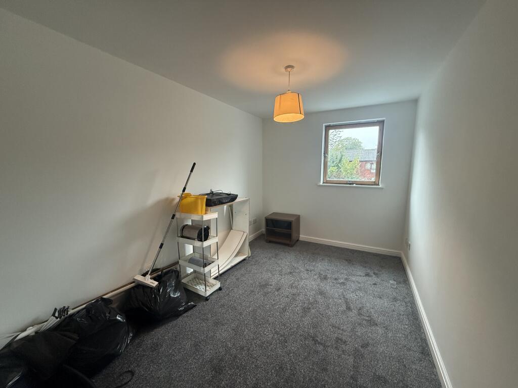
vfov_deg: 85.7
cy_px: 194
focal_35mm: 14
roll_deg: -0.7
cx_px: 259
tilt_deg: -6.5
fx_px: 209
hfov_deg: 102.1
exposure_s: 1/99
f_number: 2.2
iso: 320
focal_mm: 2.22
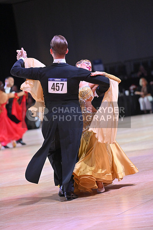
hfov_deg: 9.5
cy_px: 115
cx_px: 76
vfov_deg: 14.2
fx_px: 924
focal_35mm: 145
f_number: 4
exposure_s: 1/400
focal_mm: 145
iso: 4000
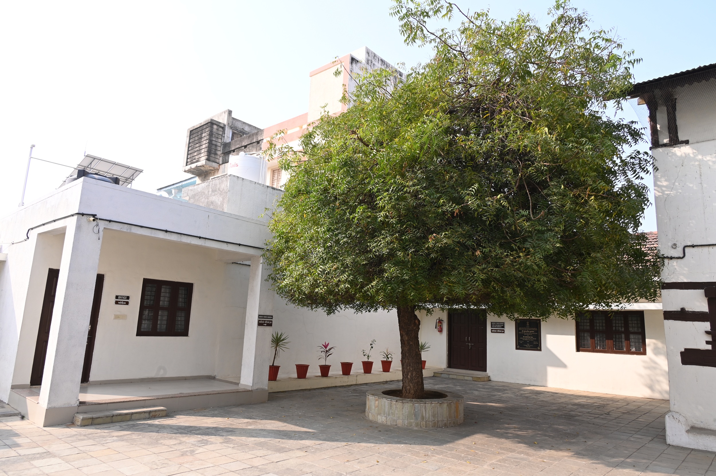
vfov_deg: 53.1
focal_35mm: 24
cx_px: 358
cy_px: 238
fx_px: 477
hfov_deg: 73.8
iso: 400
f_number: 13
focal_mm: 24
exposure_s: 1/125
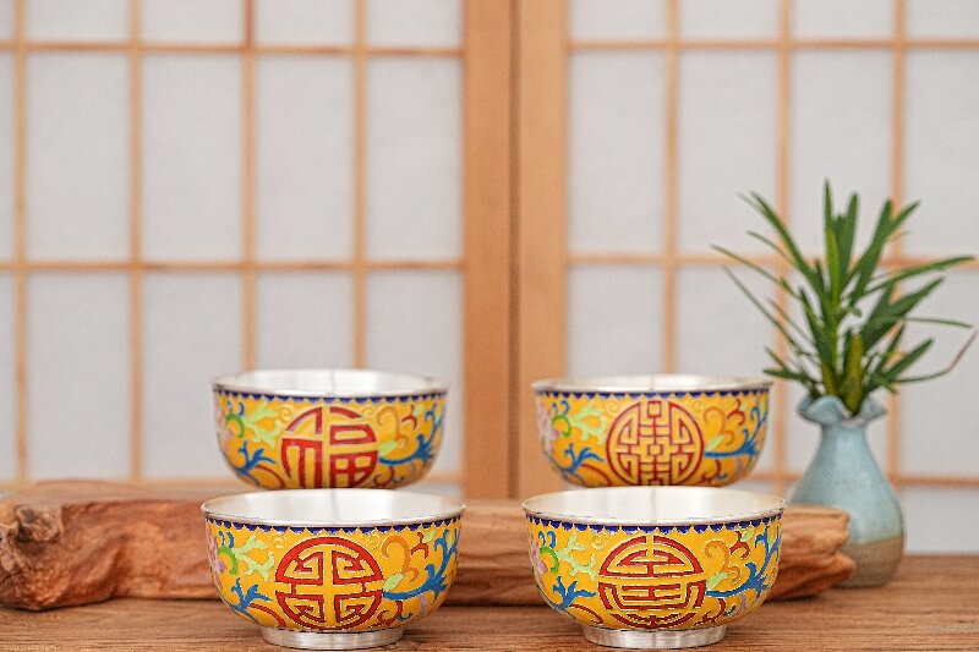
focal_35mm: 90
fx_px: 2447
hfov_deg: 22.6
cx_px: 490
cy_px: 326
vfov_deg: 15.2
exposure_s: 1/125
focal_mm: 90
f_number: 5.6
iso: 800
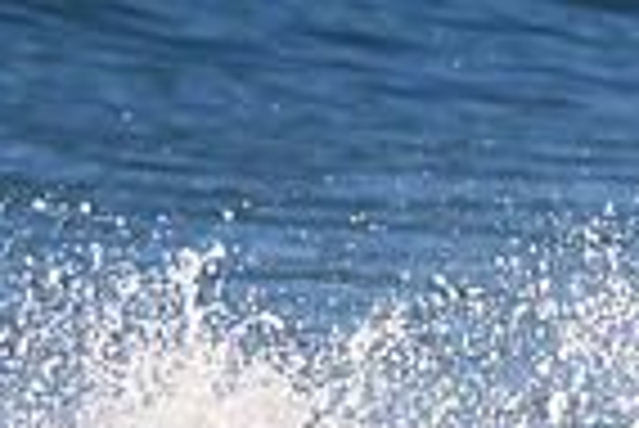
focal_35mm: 2454
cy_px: 723
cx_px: -144
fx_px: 43602
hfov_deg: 0.8
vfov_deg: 0.6
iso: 2800
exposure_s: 1/2000
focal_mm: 600
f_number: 11
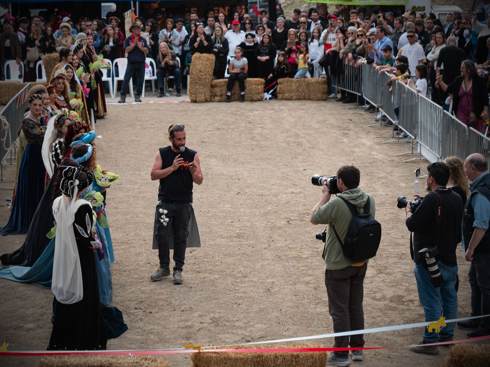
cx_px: 245
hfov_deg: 16.4
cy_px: 184
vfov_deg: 12.3
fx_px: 1699
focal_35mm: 120
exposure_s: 1/320
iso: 200
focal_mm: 60
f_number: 4.5
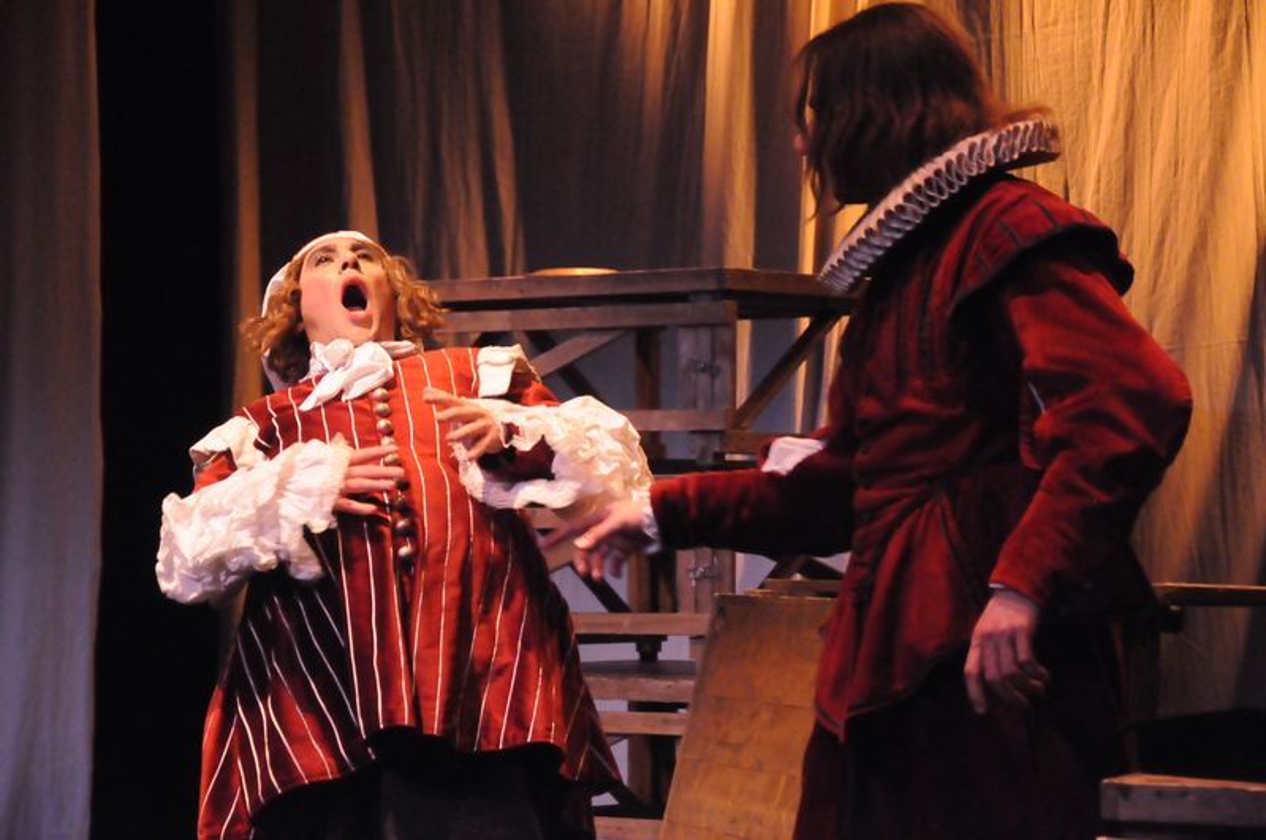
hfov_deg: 16.1
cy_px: 420
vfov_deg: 10.7
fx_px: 4477
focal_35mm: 128
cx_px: 633
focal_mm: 85
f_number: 5.6
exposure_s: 1/60
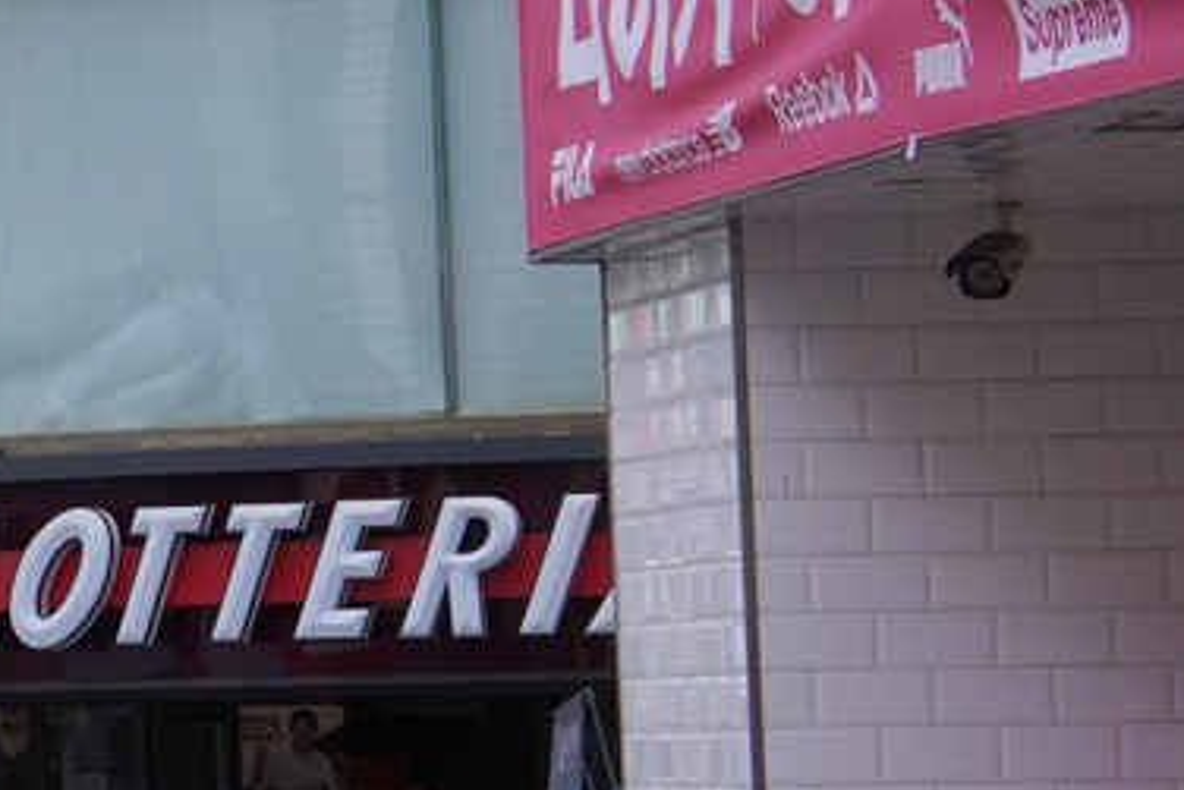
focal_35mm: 186
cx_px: -1874
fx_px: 6119
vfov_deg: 7.4
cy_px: 132
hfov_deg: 9.5
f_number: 14
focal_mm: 35
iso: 400
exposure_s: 1/100
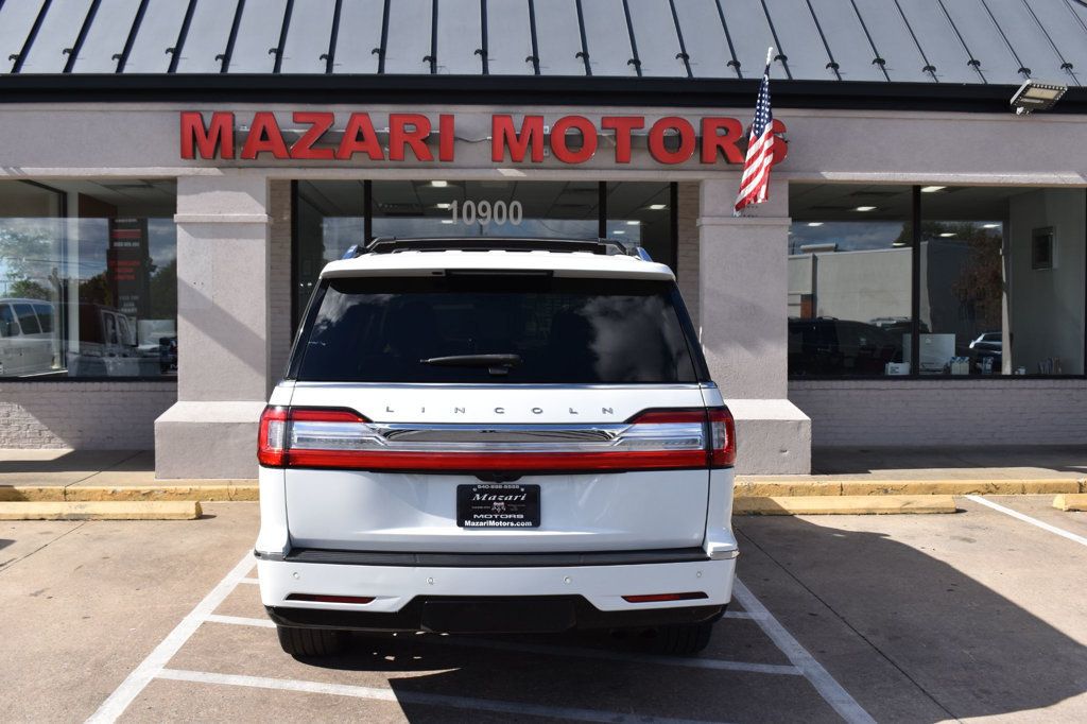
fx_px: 1132
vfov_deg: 35.5
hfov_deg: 51.3
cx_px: 544
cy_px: 362
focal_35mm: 38
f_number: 8
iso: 200
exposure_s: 1/640
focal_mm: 25
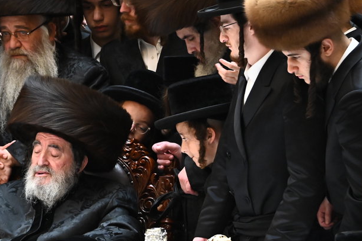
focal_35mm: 734
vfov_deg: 1.9
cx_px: 81
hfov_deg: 2.8
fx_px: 7382
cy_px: 184
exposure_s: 1/160
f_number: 5.6
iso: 4000
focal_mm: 320
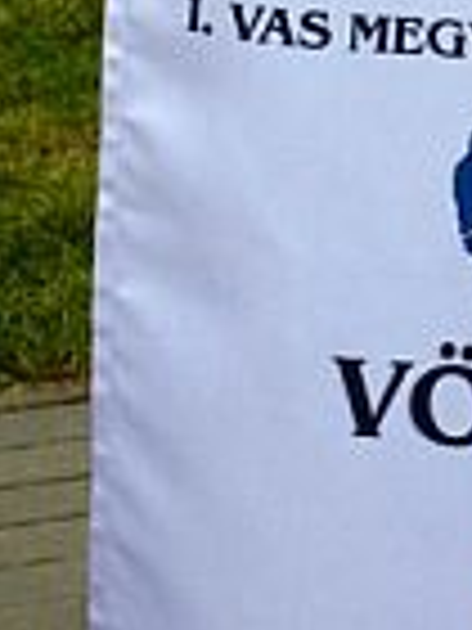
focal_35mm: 170
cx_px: 715
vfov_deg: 11.2
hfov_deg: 8.5
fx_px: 3091
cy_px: -256
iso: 100
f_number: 5.6
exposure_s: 1/250
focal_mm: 9.5
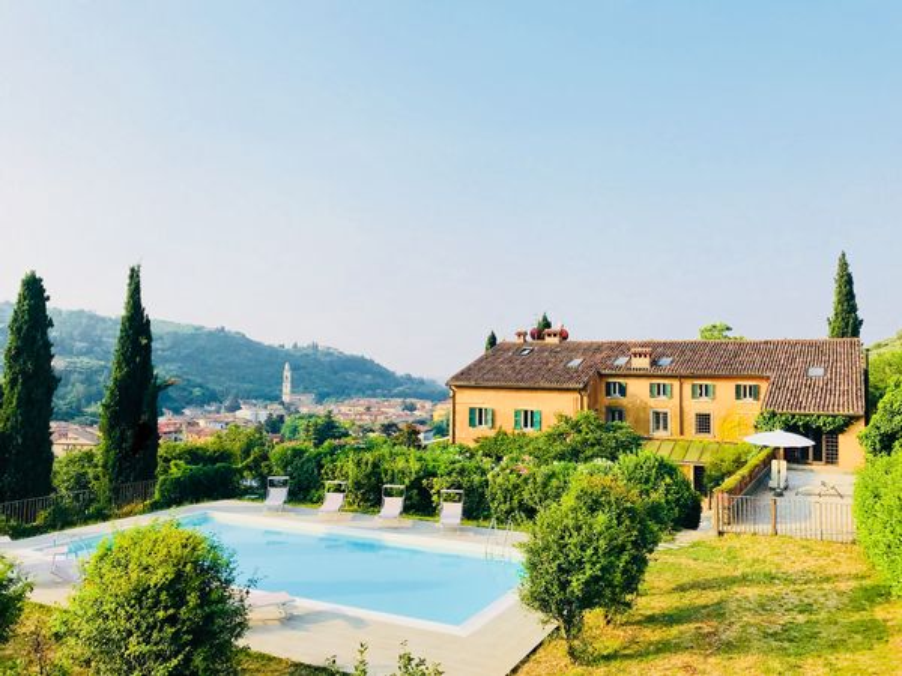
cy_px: 338
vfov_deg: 49.7
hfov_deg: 63.4
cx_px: 451
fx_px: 730
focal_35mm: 28
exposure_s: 1/1808
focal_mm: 3.99
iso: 20
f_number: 1.8
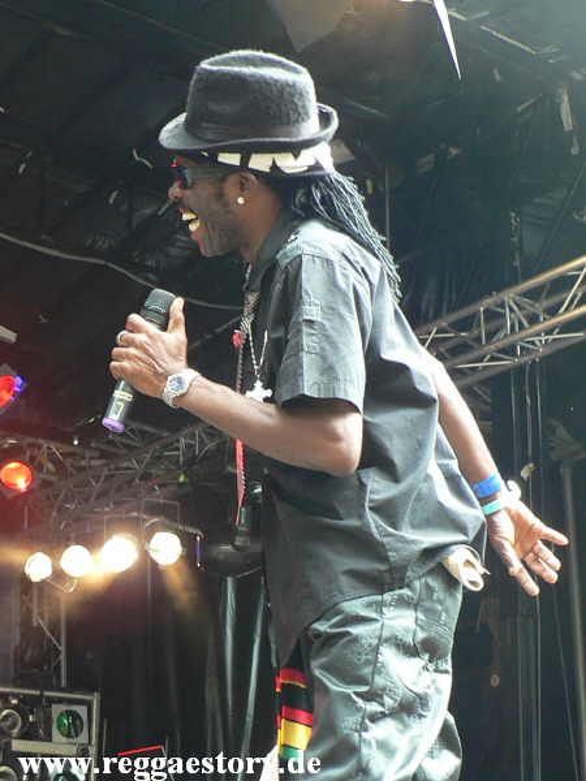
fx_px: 813
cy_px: 390
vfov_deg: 51.4
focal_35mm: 36
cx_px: 293
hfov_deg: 39.7
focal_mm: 6.2
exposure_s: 1/30
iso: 100
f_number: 2.8
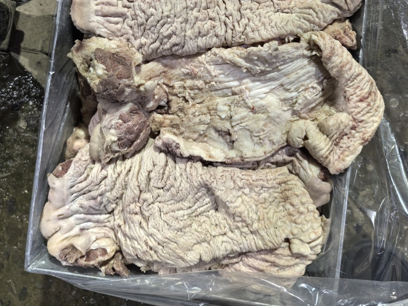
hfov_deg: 50.1
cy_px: 57
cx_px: 207
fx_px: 436
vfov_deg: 37.2
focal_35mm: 37
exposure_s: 1/33.3
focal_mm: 6.98
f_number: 1.4
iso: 400
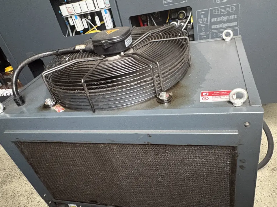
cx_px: 146
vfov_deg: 49.7
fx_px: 224
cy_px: 110
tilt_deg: -32.8
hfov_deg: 63.4
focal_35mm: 28
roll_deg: +14.0
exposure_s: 1/50
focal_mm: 2.22
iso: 500
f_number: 2.2
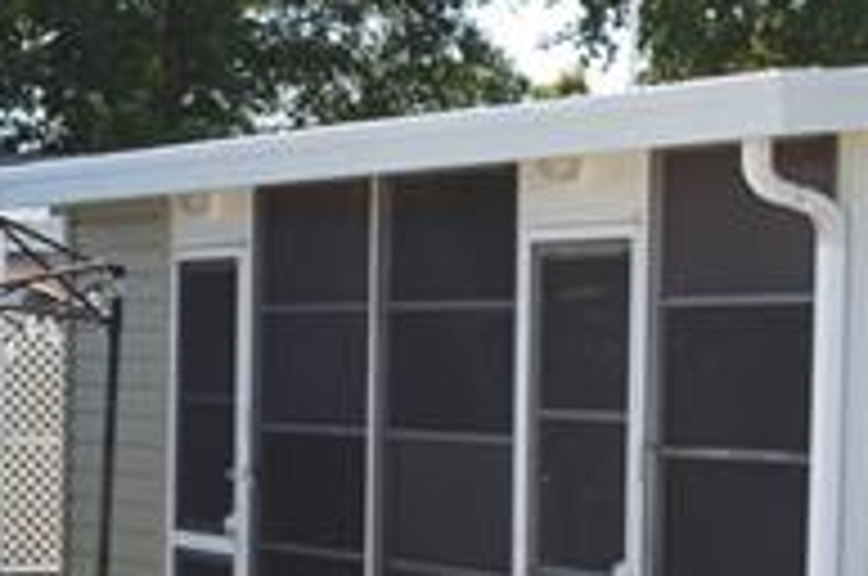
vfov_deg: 7.8
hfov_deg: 11.5
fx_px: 4212
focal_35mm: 175
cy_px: 32
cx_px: 1124
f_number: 9
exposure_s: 1/200
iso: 100
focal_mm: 22
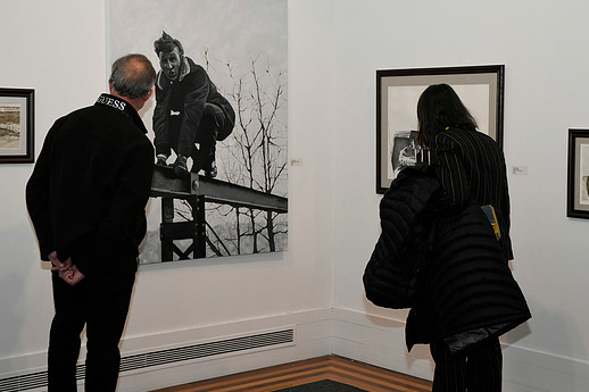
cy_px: 187
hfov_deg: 31.0
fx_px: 1063
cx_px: 302
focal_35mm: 65
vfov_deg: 20.9
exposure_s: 1/60
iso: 1600
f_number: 8
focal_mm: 58
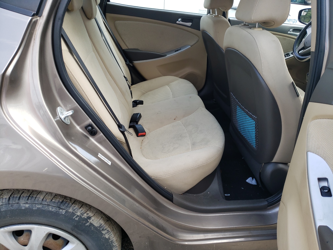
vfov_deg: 53.1
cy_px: 125
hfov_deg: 67.3
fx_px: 250
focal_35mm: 26
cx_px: 166
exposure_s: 1/400
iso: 50
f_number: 1.5
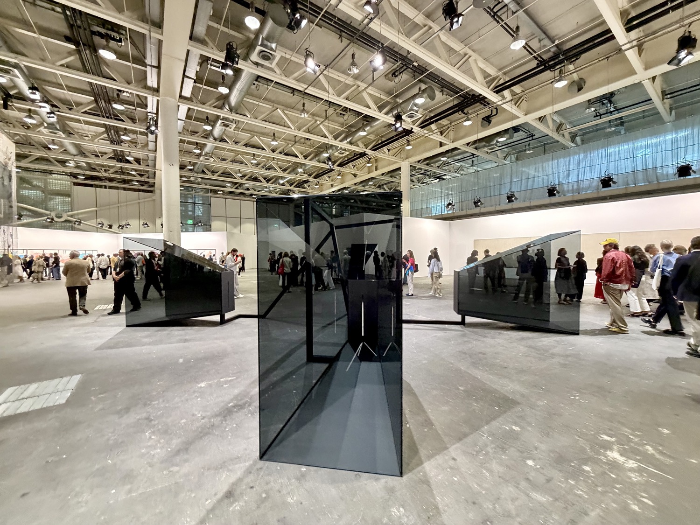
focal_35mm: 14
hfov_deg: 102.1
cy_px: 262
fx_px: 283
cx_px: 350
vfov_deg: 85.7
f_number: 2.2
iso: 500
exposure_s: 1/50
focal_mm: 2.22
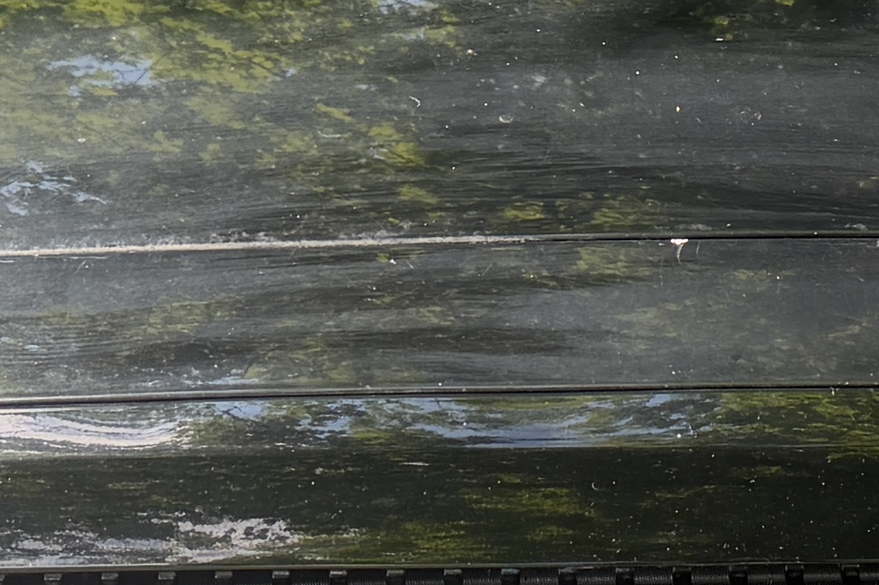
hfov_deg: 16.2
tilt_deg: -27.0
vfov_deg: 11.0
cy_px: 279
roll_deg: +1.9
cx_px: 766
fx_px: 3051
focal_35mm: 125
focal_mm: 6.76
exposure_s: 1/708
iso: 100
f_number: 1.78
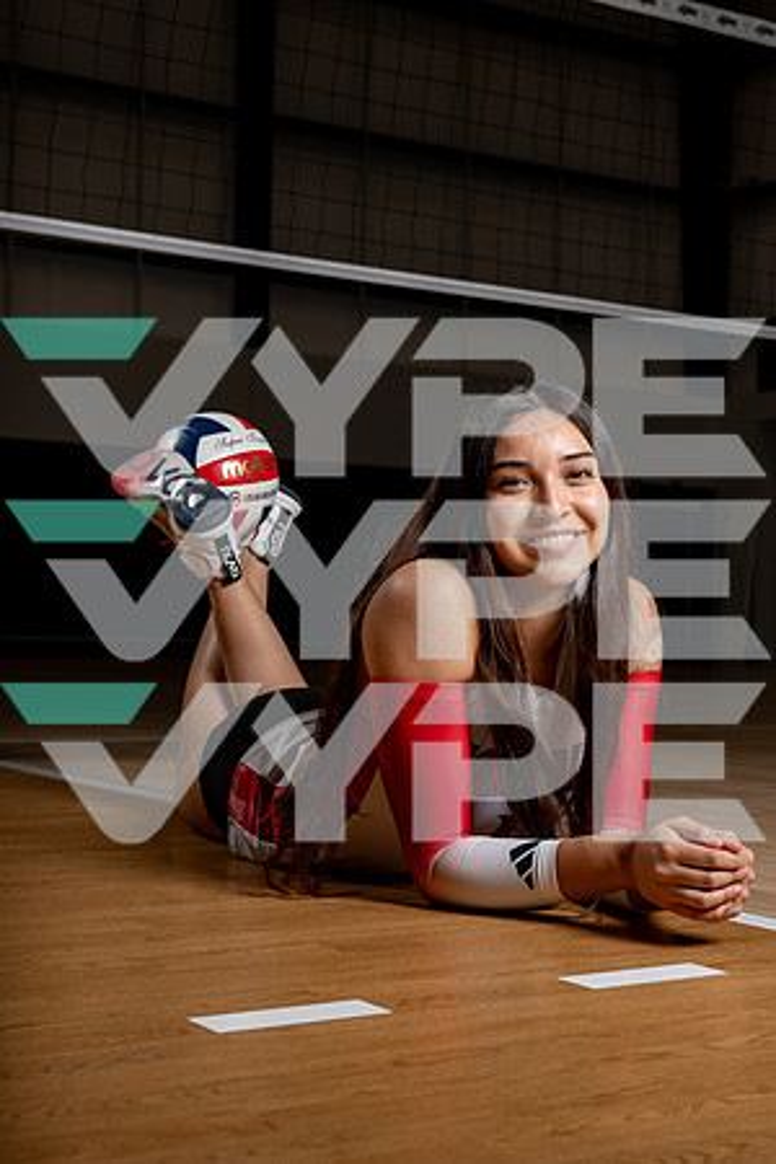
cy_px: 582
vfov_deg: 36.2
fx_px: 1778
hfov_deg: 24.6
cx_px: 388
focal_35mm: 55
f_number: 8
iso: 100
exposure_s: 1/250
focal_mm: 55
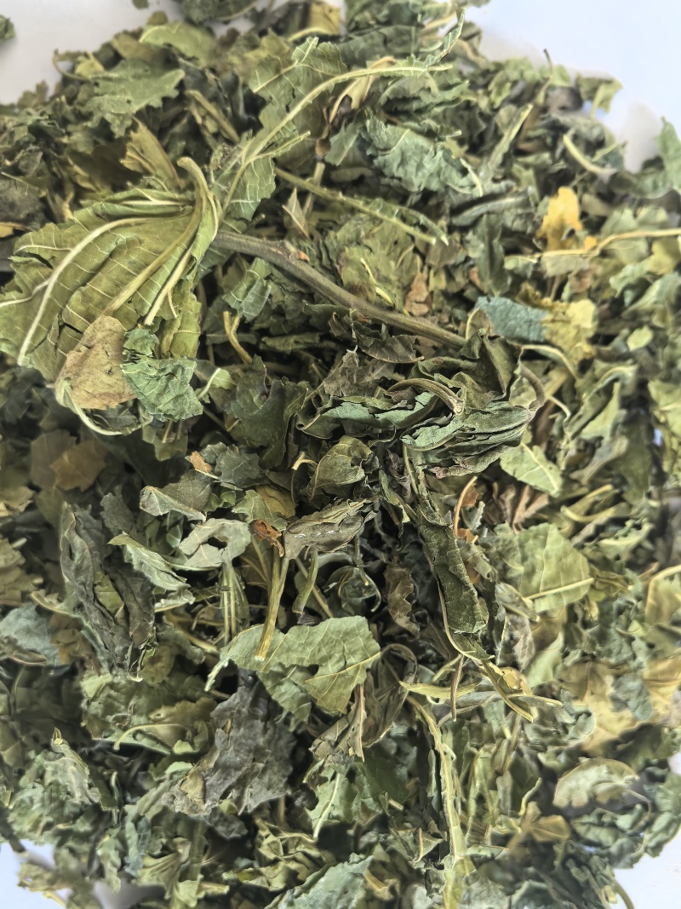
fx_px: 708
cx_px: 340
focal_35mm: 27
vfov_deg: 65.3
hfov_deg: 51.3
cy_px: 454
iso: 250
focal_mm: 5.75
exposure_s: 1/100
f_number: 2
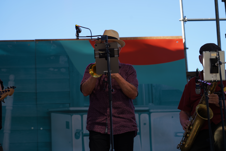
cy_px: 76
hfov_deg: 19.5
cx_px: 113
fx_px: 659
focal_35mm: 105
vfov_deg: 13.0
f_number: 5
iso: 100
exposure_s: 1/200
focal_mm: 105
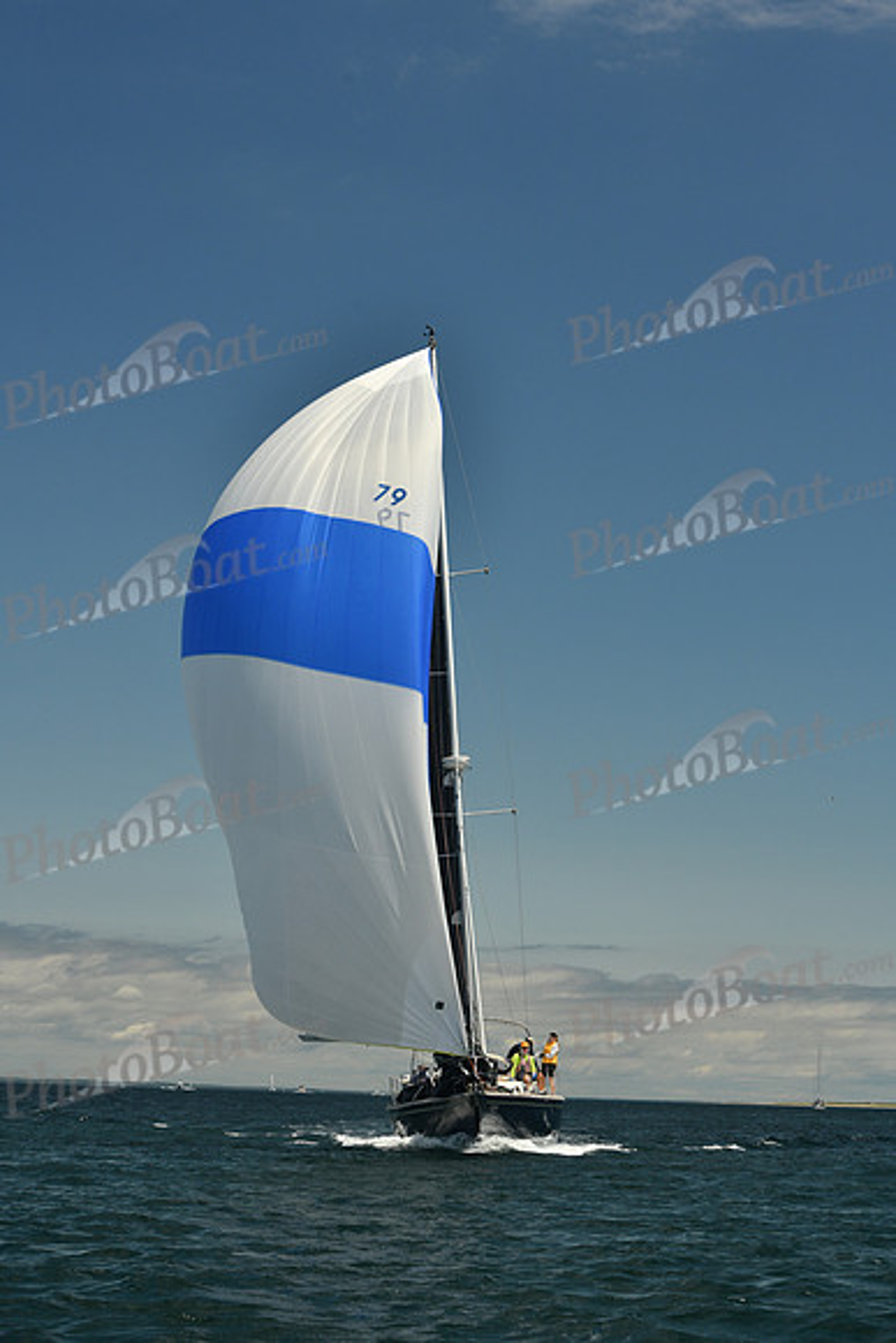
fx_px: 2612
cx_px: 448
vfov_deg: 28.8
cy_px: 672
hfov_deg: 19.5
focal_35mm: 70
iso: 320
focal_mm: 70
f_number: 9
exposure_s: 1/640
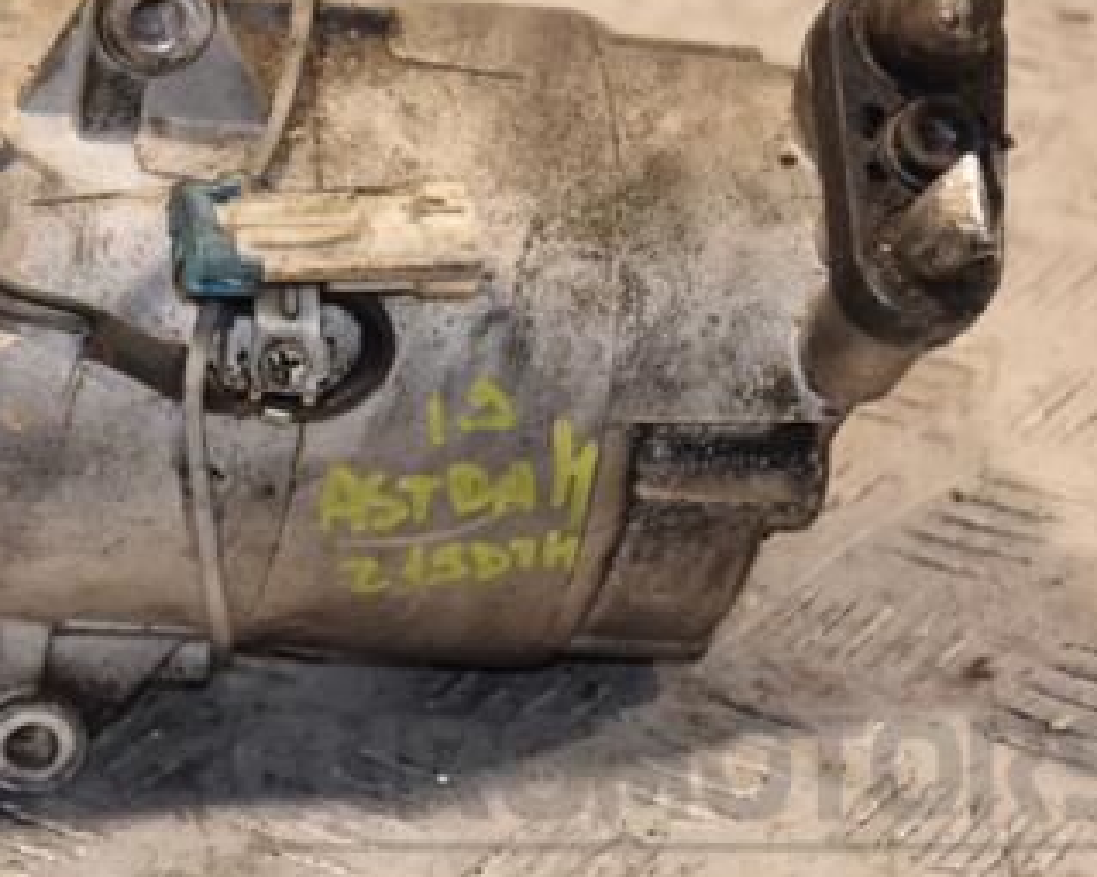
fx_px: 6455
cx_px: 172
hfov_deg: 9.7
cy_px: 310
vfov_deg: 7.8
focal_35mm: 199
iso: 800
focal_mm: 75
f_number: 5.3
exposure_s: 1/125
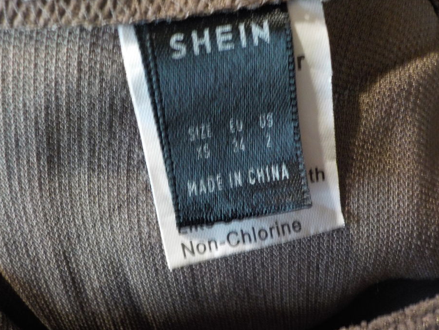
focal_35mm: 33
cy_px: 160
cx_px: 213
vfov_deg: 42.9
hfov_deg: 55.3
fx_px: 419
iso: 400
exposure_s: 1/10
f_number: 3.3
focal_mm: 4.1
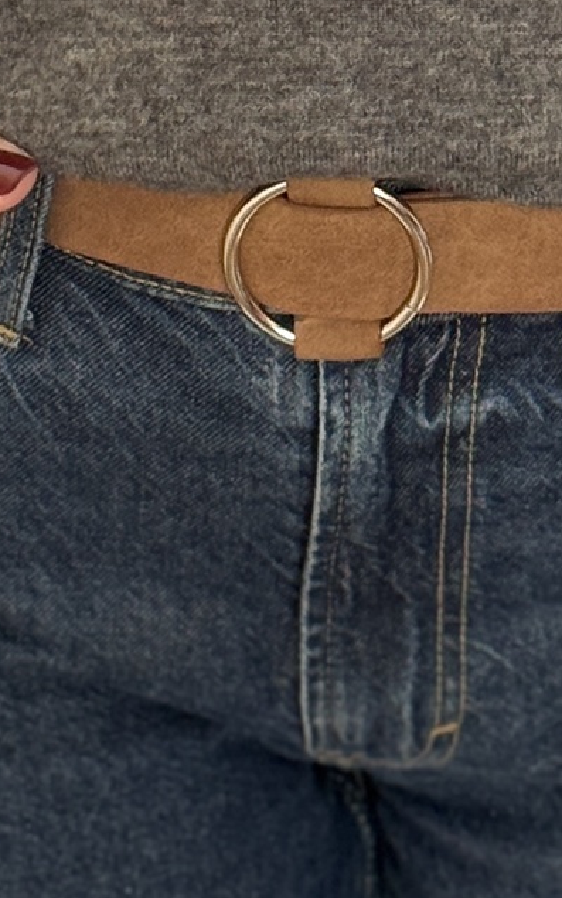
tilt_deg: -17.2
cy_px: -49
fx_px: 5023
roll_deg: -0.6
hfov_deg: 6.4
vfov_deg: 10.1
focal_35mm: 205
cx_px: 508
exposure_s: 1/60
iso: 160
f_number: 1.78
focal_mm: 6.76
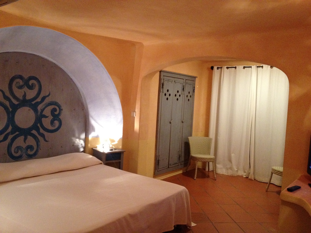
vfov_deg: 40.7
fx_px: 314
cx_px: 156
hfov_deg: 52.6
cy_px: 116
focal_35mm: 35
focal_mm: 4.28
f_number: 2.4
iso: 500
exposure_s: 1/17
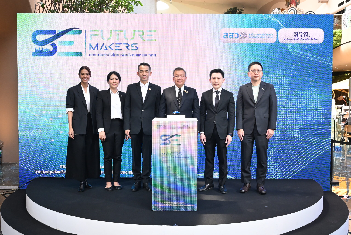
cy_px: 118
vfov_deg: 37.0
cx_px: 176
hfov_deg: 53.1
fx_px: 351
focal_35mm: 36
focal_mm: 24
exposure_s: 1/200
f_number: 5.6
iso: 2000
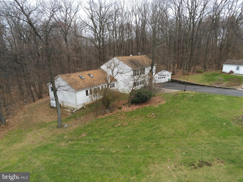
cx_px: 122
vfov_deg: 58.9
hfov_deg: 73.9
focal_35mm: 23
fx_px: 161
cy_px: 91
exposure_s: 1/240
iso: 114
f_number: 2.4
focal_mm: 4
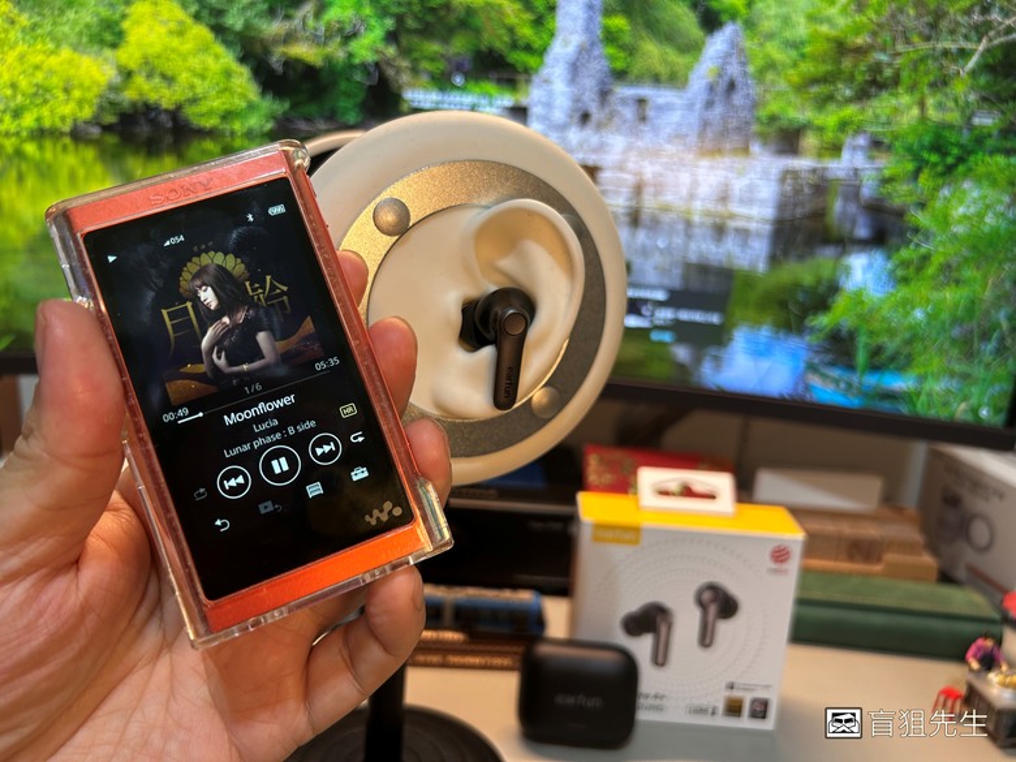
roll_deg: -3.8
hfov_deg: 67.3
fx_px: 763
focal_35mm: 26
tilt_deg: -12.5
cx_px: 508
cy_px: 381
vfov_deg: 53.1
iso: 100
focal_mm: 5.7
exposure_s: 1/60
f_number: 1.5
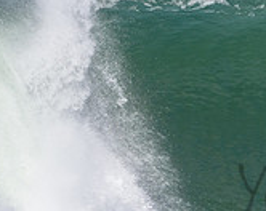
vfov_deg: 1.0
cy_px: 175
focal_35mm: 1529
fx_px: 12009
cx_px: 404
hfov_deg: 1.3
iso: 450
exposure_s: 1/2000
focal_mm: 310
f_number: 5.6
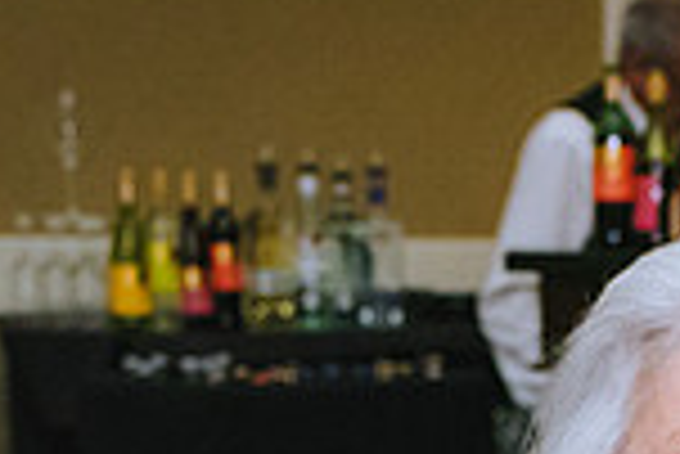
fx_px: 2533
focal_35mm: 134
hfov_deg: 14.6
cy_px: 838
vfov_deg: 9.7
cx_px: 896
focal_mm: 35
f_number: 4
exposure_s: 1/125
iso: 3200
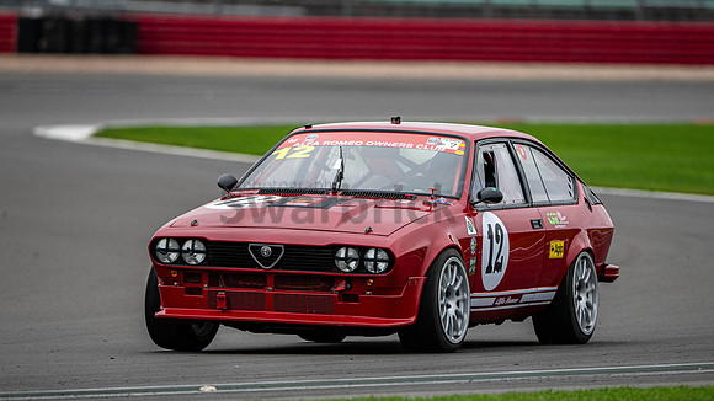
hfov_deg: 3.8
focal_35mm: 576
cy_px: 213
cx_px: 392
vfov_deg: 2.1
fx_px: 10899
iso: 1600
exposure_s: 1/640
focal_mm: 500
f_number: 5.6
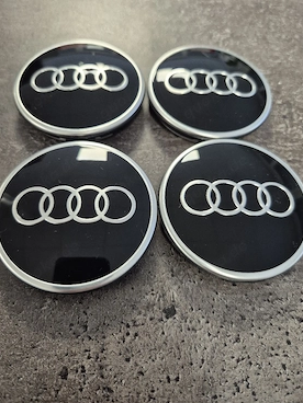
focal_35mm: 25
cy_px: 192
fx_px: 292
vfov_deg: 69.3
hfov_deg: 54.9
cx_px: 155
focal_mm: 5.4
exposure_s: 1/100
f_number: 1.8
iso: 400
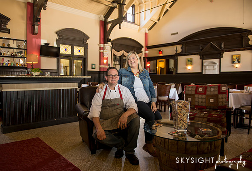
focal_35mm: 26
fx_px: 181
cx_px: 116
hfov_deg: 69.6
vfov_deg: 50.5
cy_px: 87
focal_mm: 24
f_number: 2.8
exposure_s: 1/80
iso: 640
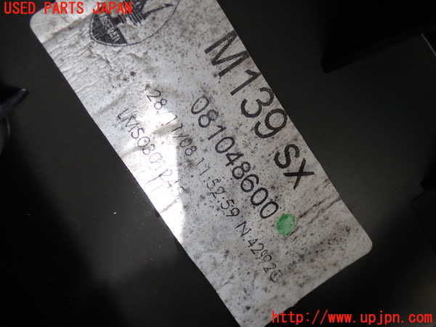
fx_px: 1108
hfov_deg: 22.3
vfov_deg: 16.8
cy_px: 164
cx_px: 218
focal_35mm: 88
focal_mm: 15.66
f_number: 4.5
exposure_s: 1/125
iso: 200
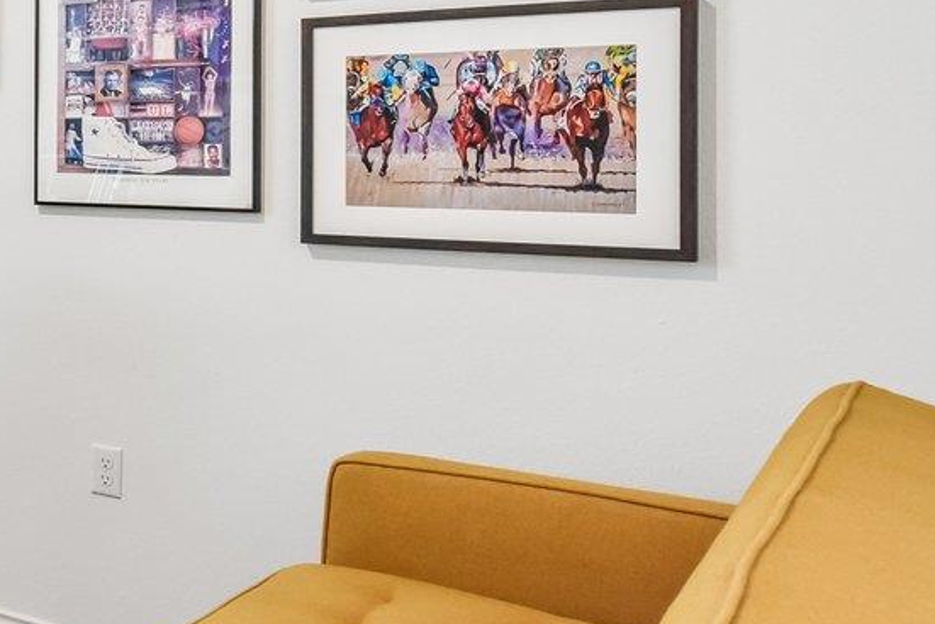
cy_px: 143
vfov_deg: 25.7
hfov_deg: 26.3
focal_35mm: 52
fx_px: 1351
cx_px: -509
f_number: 8
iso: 640
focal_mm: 14
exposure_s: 1/15
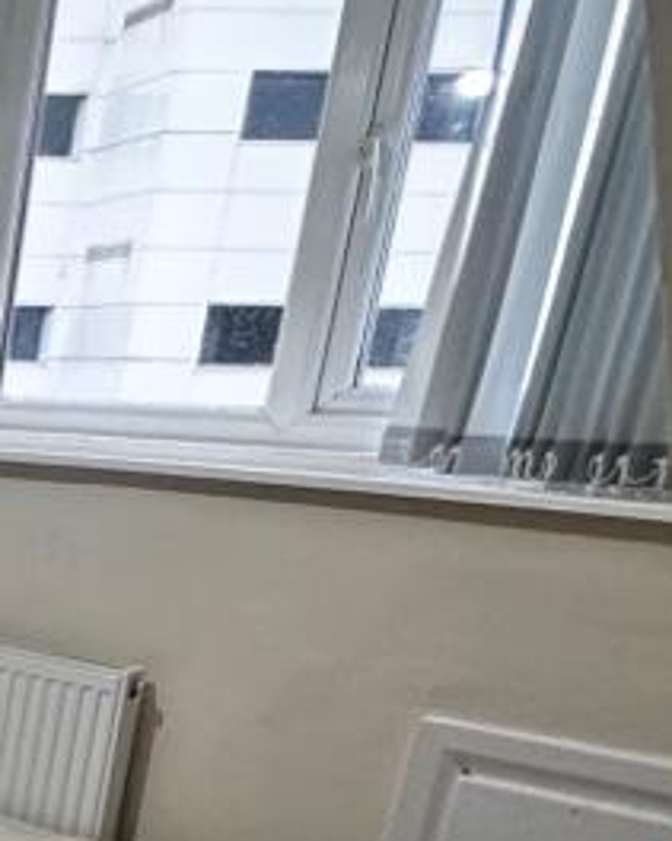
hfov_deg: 18.7
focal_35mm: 53
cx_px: -662
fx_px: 1318
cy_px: 707
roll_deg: -0.4
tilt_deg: -15.1
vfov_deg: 34.0
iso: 250
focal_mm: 2.22
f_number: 2.2
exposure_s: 1/50
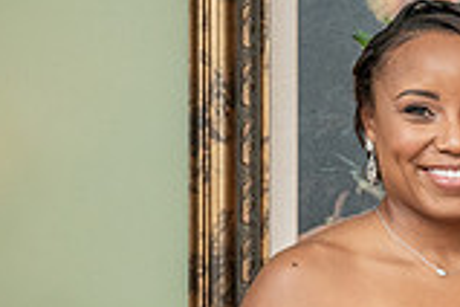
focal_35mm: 201
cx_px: 604
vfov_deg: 6.8
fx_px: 2568
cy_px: 408
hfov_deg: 10.0
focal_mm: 48
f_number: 5.6
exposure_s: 1/250
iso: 2000
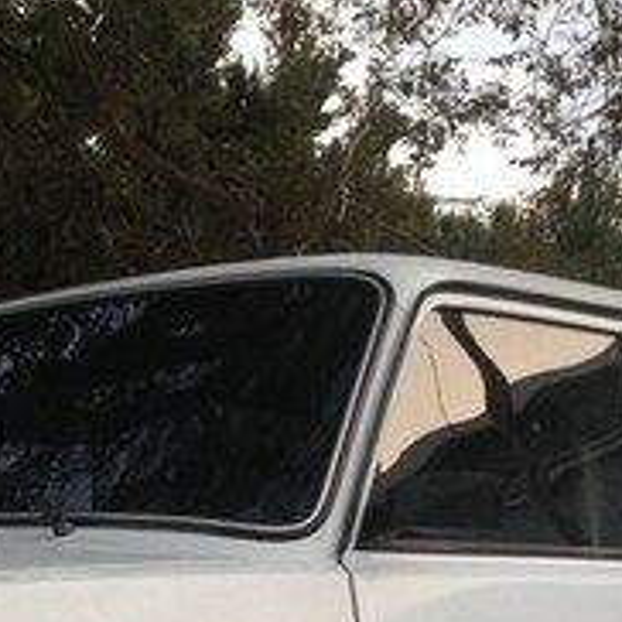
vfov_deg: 15.6
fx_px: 2155
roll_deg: -3.3
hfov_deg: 16.4
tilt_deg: -7.8
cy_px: 801
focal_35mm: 106
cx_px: 178
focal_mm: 4.12
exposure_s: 1/120
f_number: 2.4
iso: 80
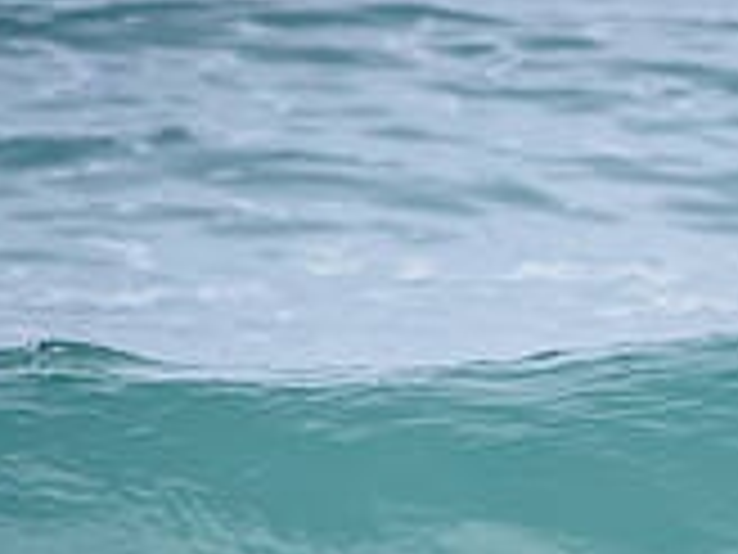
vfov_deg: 0.7
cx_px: 1330
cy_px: 517
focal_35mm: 2085
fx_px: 44451
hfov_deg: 1.0
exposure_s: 1/2000
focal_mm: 500
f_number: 5.6
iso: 800
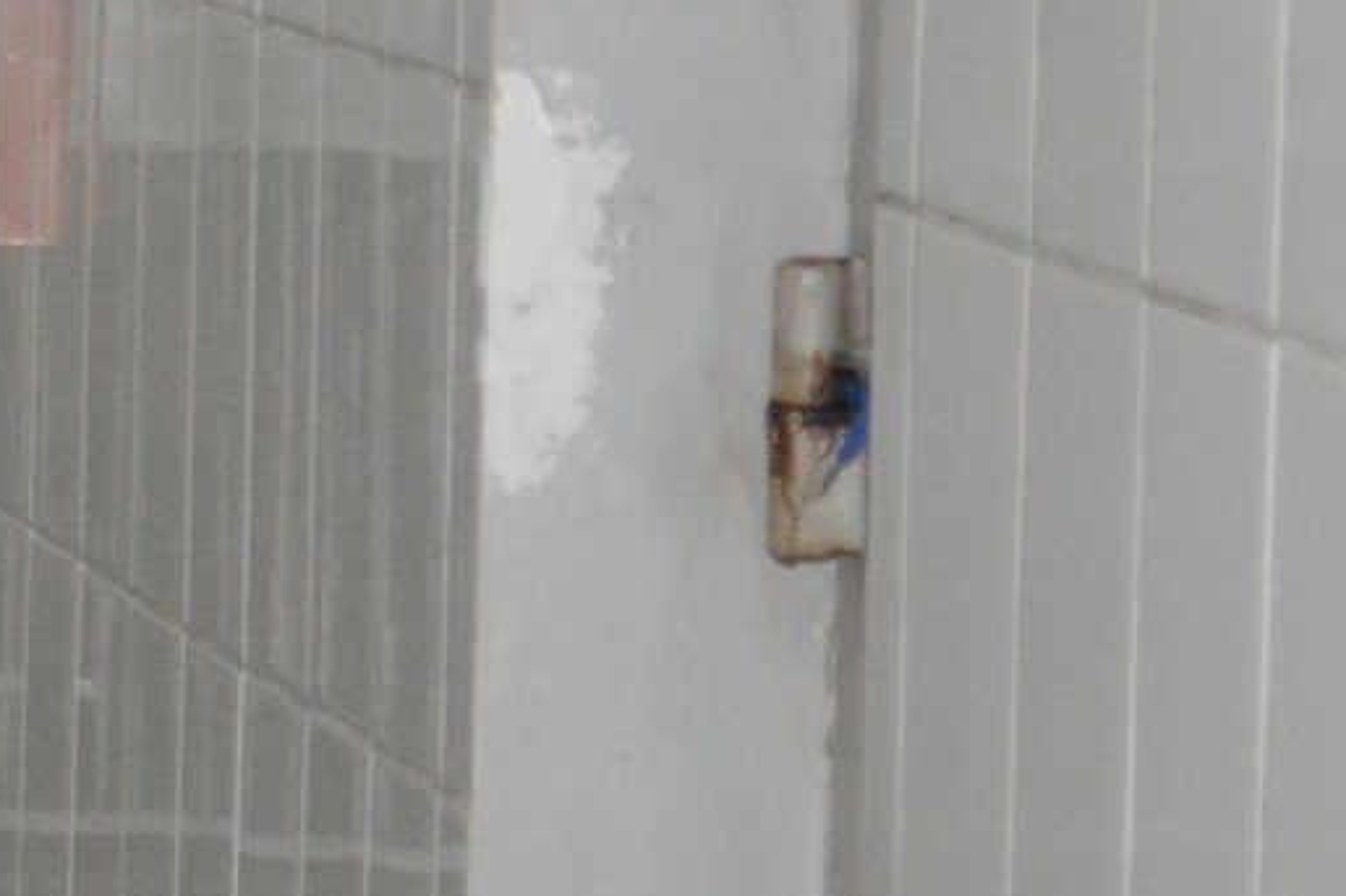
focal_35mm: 385
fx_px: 14402
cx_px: -1677
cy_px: 16
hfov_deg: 5.2
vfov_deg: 3.6
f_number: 5.6
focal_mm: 55
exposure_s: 1/60
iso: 2500
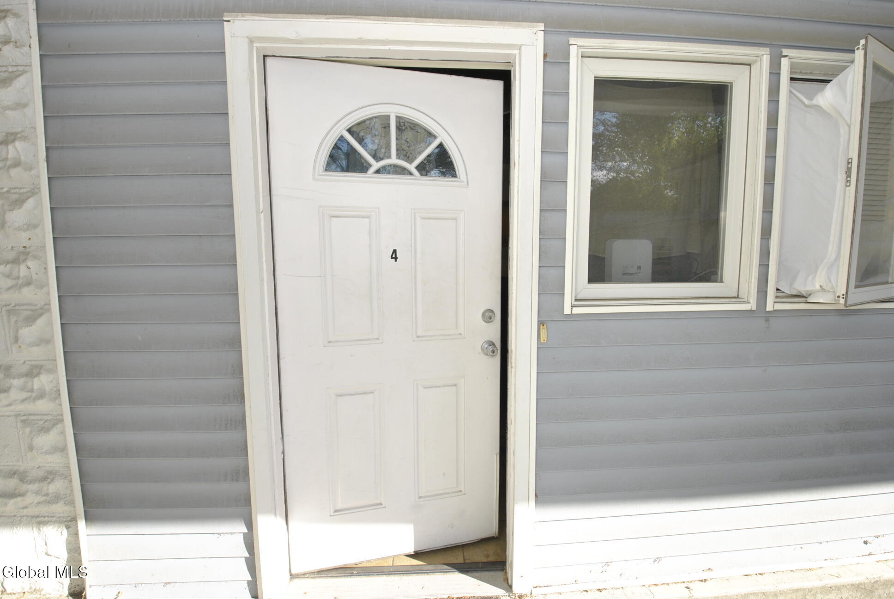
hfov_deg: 100.3
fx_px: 373
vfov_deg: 77.5
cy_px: 300
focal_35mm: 15
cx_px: 447
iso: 200
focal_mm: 10
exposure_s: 1/160
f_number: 8
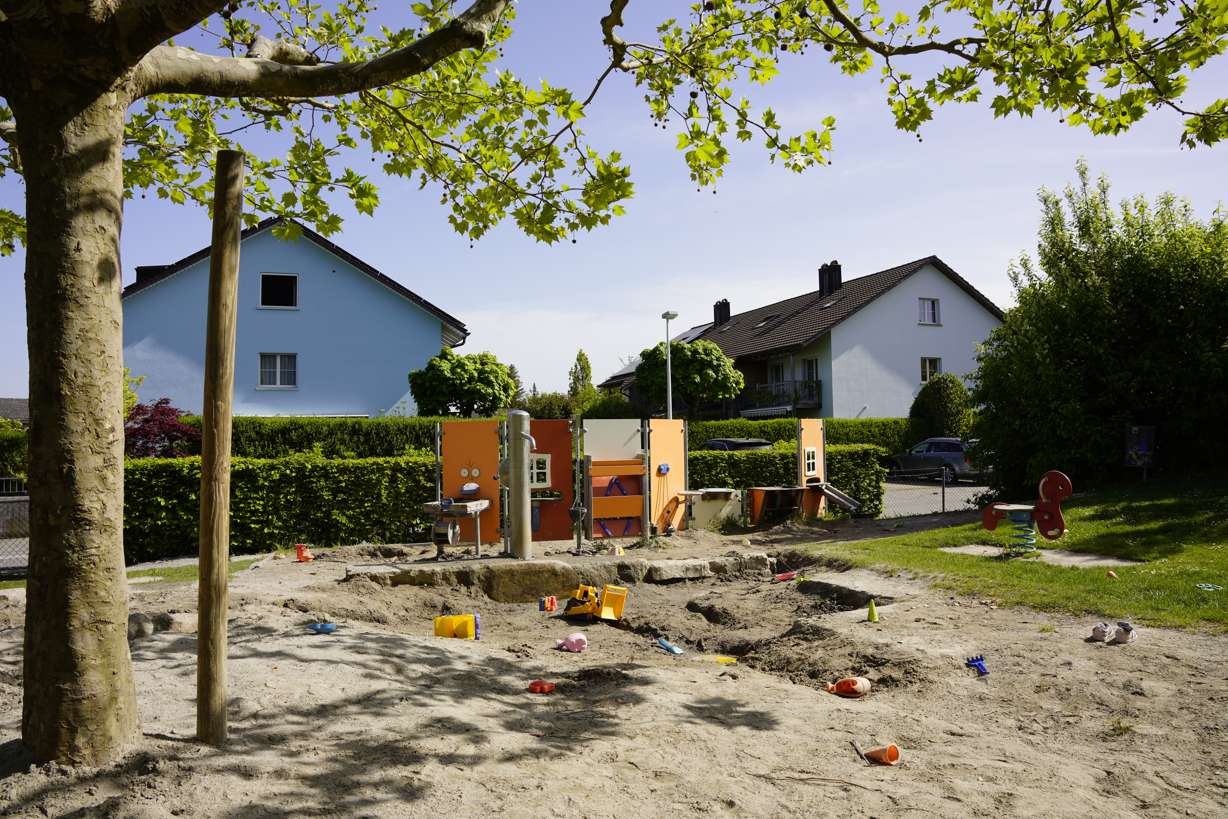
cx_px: 614
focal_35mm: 24
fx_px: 819
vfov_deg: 53.1
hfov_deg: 73.7
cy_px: 410
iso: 100
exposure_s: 1/160
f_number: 10
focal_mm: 24
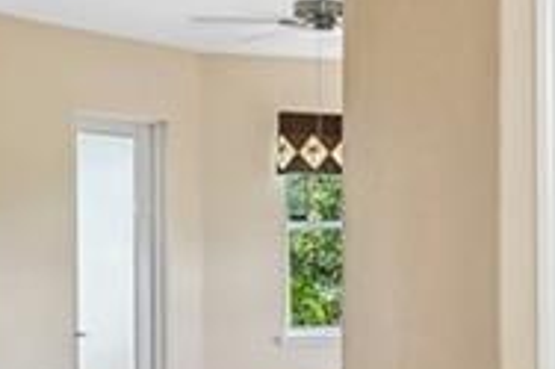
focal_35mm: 90
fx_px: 1382
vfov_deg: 15.2
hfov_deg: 18.5
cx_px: 959
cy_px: 232
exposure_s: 1/15
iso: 400
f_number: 8
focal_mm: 16.5
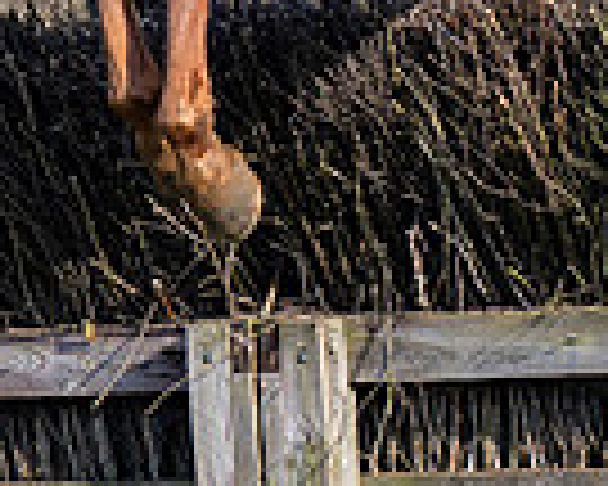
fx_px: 10221
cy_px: 18
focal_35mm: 568
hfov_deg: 3.4
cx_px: 169
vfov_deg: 2.7
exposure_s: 1/2000
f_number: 4
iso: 160
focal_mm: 92
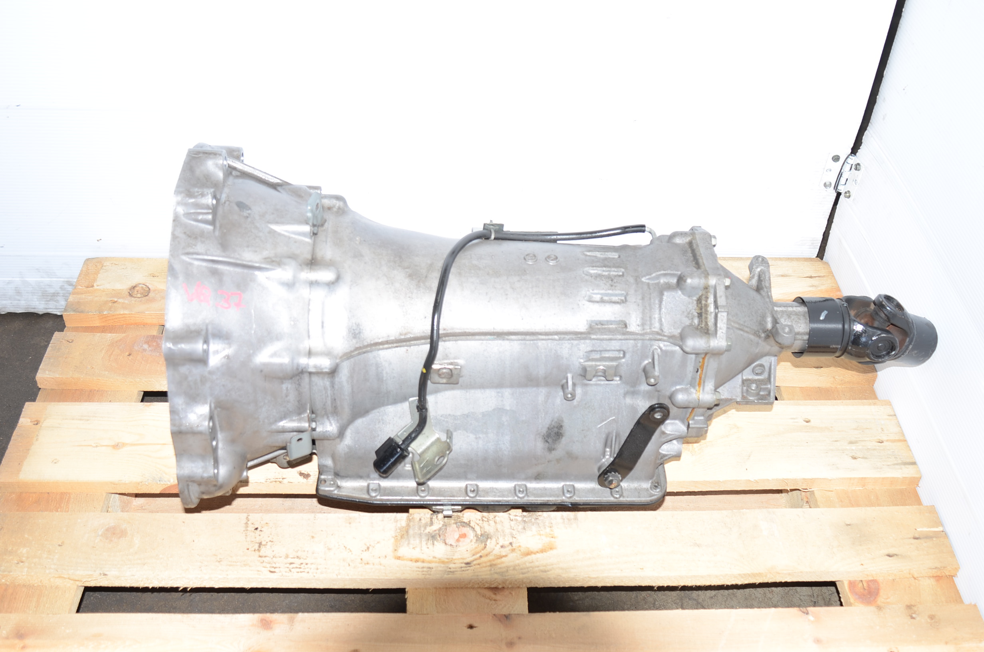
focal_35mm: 36
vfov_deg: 36.7
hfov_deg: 53.2
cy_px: 326
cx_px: 492
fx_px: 982
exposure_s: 1/125
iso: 100
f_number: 4
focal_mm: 24
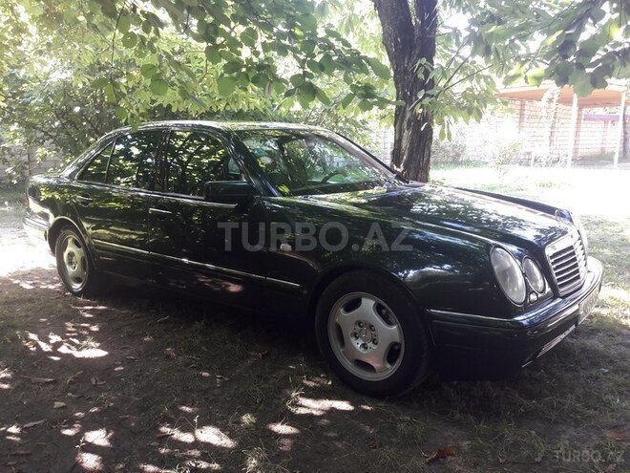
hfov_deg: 63.4
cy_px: 236
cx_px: 315
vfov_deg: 49.7
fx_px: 510
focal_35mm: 28
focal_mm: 3.7
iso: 50
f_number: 1.9
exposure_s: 1/50
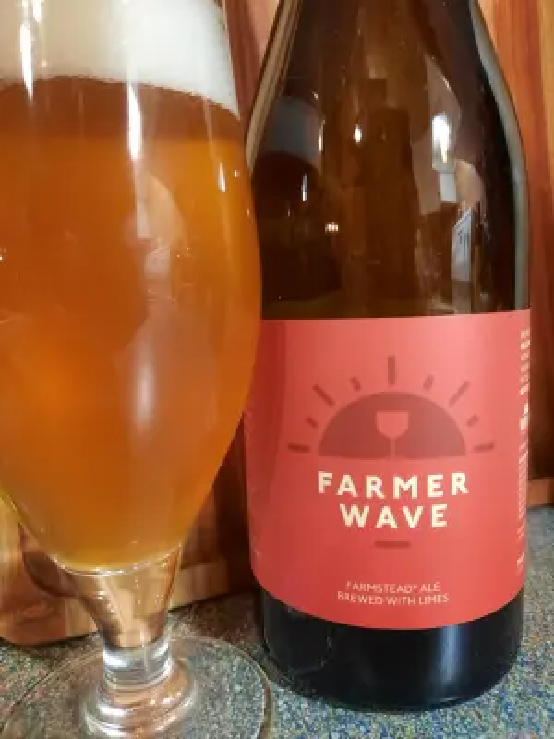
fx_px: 533
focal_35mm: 25
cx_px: 277
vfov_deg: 69.4
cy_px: 370
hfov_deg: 54.9
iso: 320
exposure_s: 1/24
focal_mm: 4.6
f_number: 2
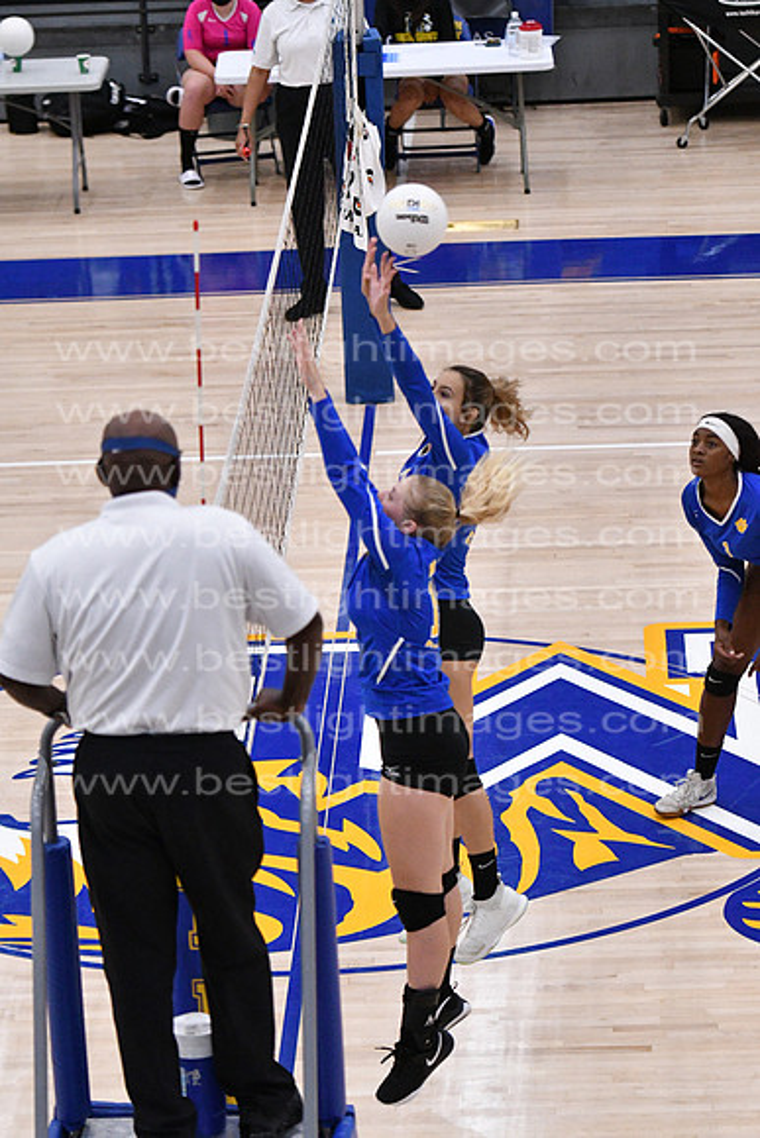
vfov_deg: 13.4
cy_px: 569
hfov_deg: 9.0
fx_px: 4842
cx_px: 380
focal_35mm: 153
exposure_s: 1/1250
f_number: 3.2
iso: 6400
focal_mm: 102
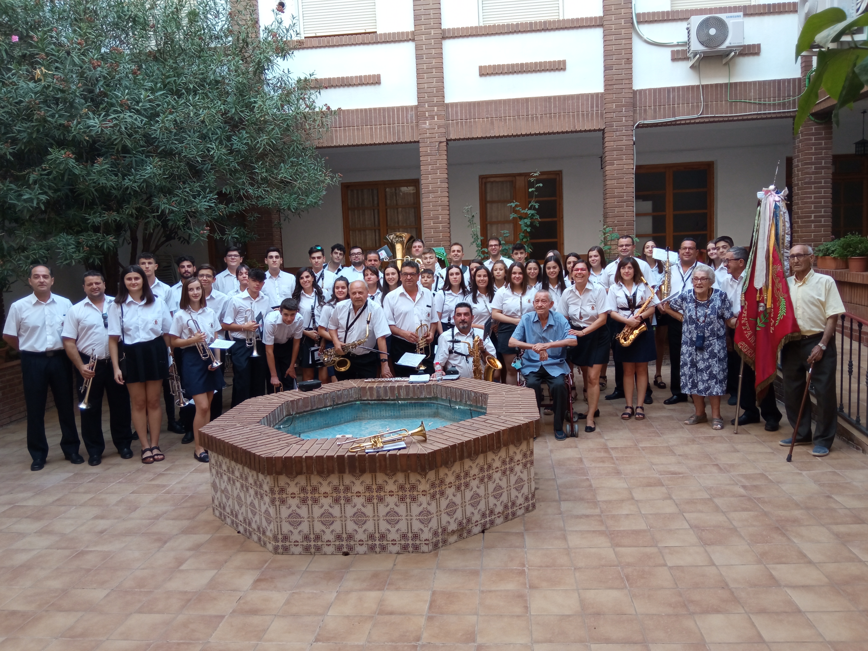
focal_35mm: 27
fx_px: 677
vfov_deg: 51.4
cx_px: 434
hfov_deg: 65.3
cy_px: 326
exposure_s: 1/33.3
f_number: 2.2
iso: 173
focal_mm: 3.79
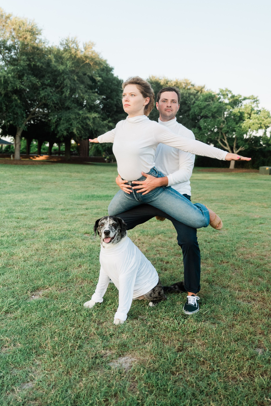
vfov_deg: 55.6
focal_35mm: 34
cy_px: 173
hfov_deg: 38.8
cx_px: 160
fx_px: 384
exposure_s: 1/6400
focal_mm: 28.5
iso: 1600
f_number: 2.8
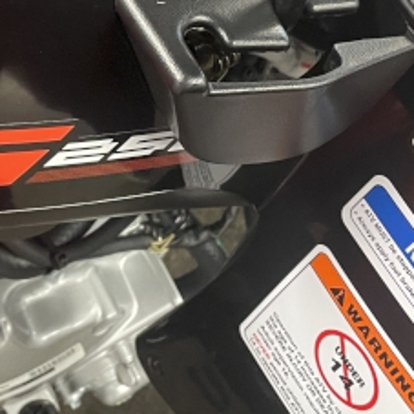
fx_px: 1096
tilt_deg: -61.0
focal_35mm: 81
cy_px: -35
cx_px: 60
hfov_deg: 21.0
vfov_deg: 20.5
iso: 500
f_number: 1.6
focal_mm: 4.2
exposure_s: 1/30
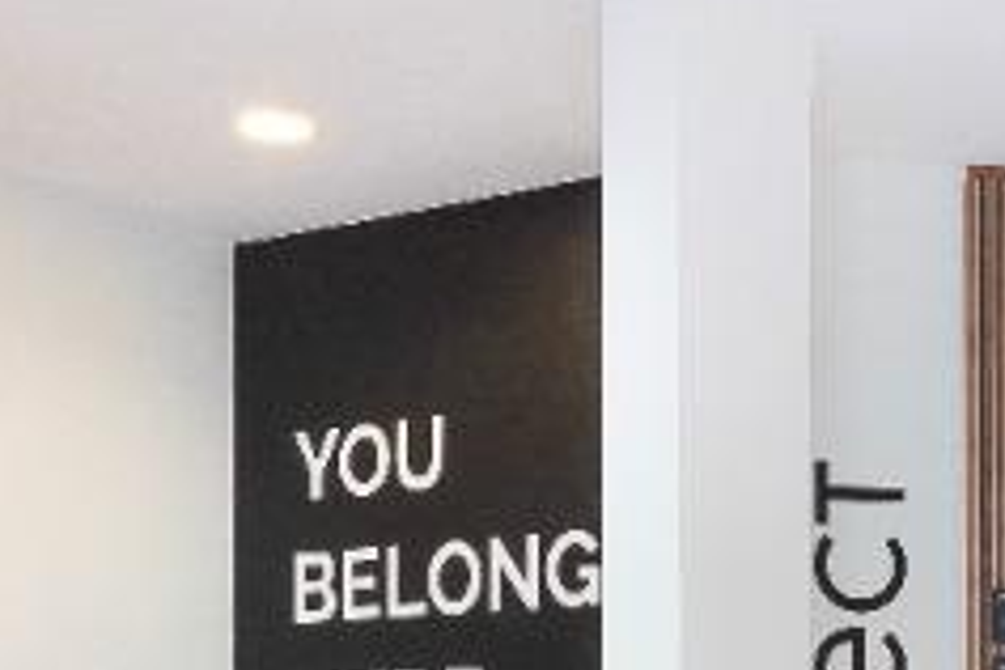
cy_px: 793
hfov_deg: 25.5
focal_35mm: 76
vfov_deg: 17.2
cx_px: 967
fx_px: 2122
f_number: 11
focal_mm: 12
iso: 100
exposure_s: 1/2
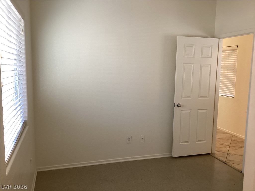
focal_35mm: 31
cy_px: 96
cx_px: 128
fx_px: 228
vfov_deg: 45.4
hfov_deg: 58.4
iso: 100
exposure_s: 1/50
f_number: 2.4
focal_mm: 3.3
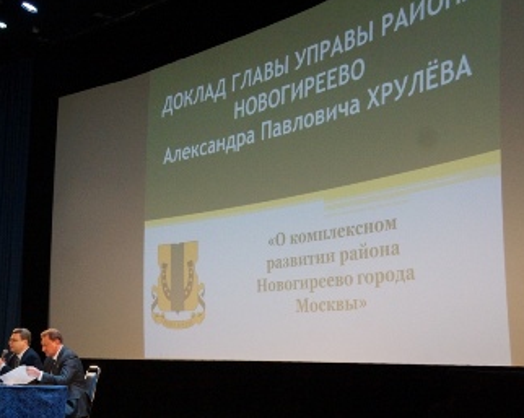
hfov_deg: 36.5
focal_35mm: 51
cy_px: 238
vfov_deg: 29.6
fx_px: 790
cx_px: 194
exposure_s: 1/100
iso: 2500
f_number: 5
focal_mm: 26
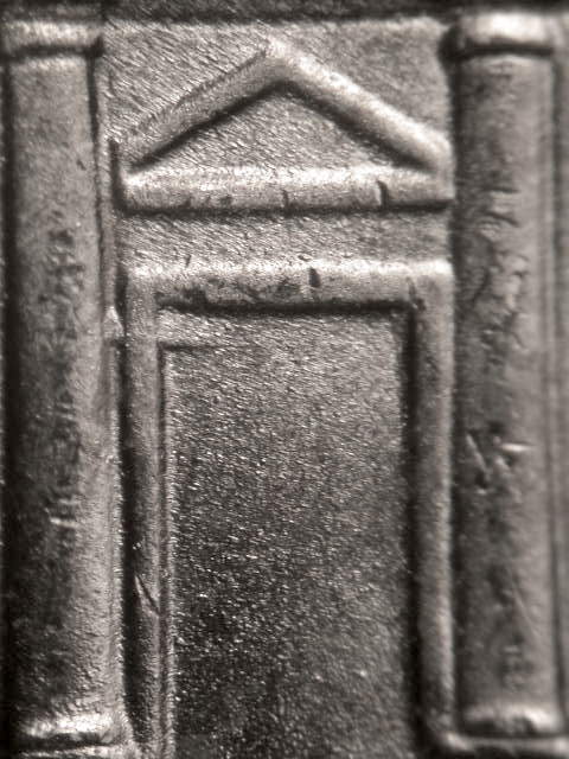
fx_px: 3222
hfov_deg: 10.1
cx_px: 284
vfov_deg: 13.4
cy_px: 380
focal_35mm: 147
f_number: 4.9
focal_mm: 30.4
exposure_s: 1/11.1
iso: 100
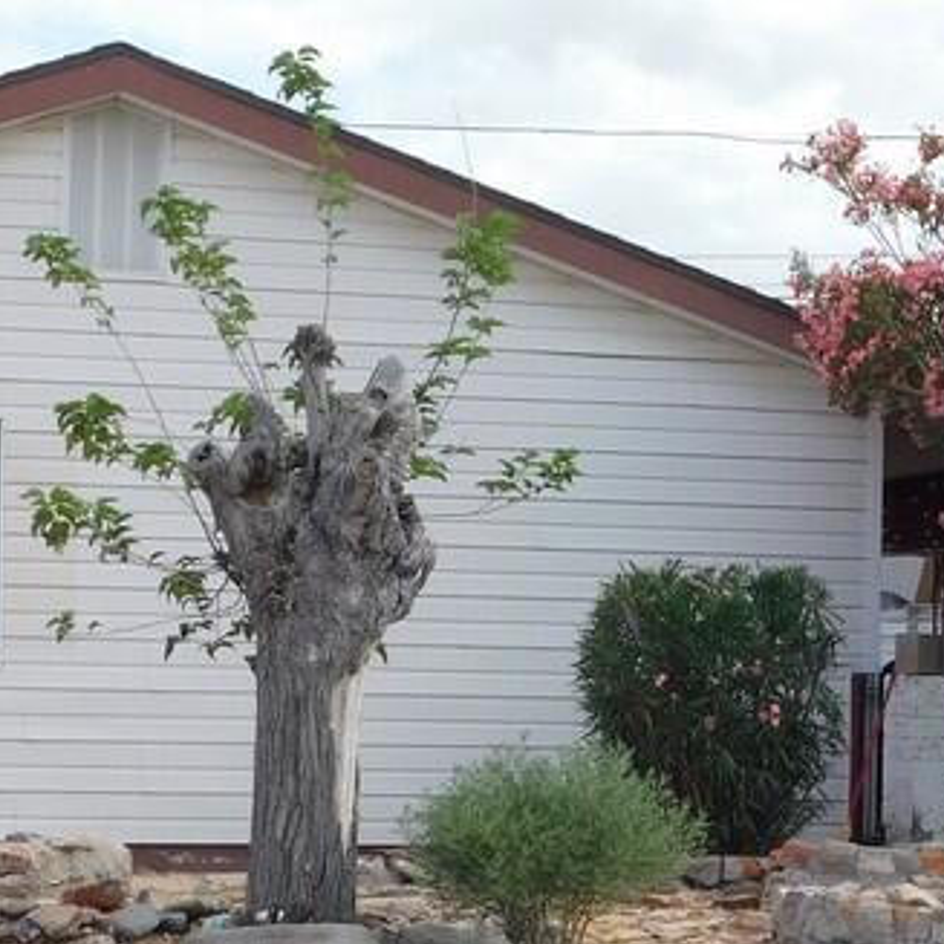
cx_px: 641
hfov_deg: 15.5
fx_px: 3456
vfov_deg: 15.5
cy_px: 551
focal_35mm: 112
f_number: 3.5
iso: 125
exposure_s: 1/800
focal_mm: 6.3
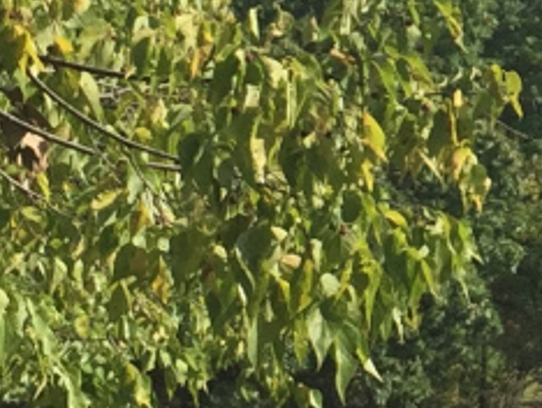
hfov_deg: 9.3
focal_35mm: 198
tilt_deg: +6.5
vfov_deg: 7.4
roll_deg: +0.8
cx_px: 1100
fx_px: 3103
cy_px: -97
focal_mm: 4.15
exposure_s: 1/1319
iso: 32
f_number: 2.2
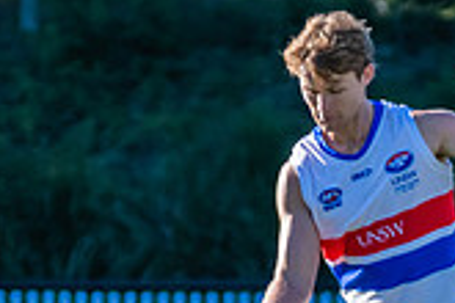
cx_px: 439
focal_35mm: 1157
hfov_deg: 1.8
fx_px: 14622
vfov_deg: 1.2
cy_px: 393
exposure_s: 1/1600
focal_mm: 240
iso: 800
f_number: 5.6
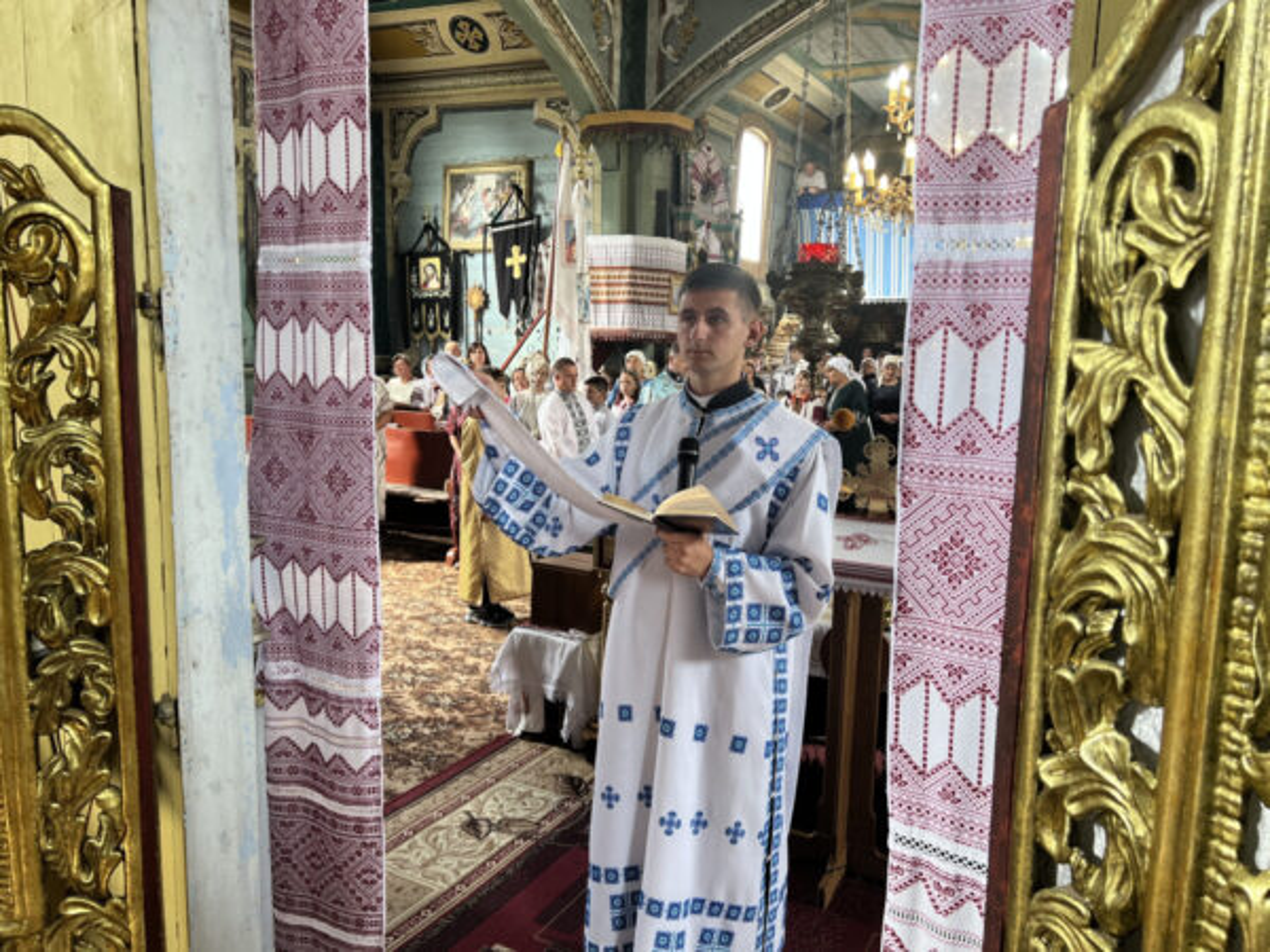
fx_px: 954
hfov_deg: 67.3
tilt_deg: -7.9
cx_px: 635
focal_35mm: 26
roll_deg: -0.8
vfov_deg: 53.1
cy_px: 476
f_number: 1.5
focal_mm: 5.7
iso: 80
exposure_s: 1/50
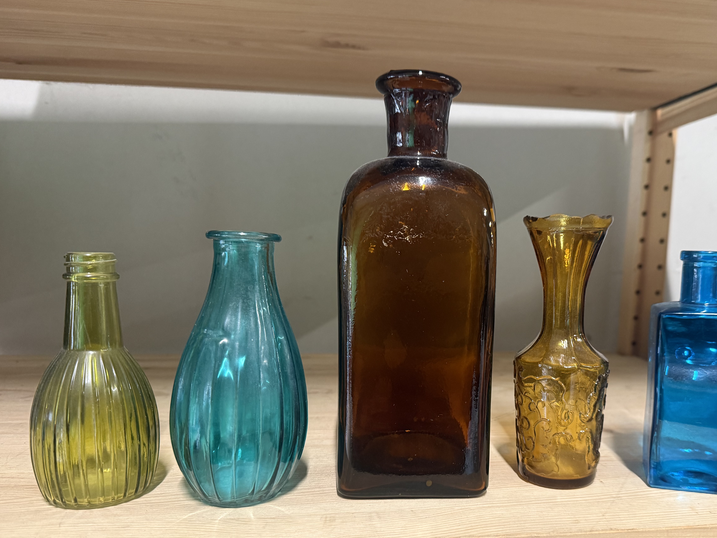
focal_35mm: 30
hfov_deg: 59.4
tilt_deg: -6.0
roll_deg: -1.6
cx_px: 437
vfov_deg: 46.5
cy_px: 322
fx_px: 621
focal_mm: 6.76
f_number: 1.78
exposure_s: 1/50
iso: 320
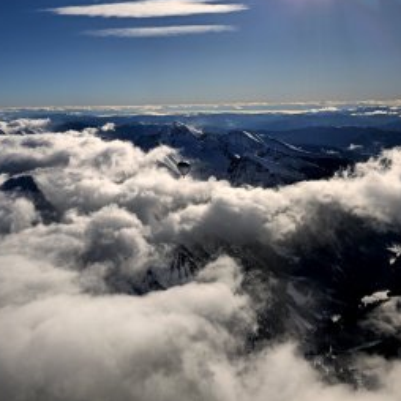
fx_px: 419
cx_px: 117
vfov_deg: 50.9
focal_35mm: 32
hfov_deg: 49.7
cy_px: 166
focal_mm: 6.3
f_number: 1.7
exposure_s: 1/2897
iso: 10
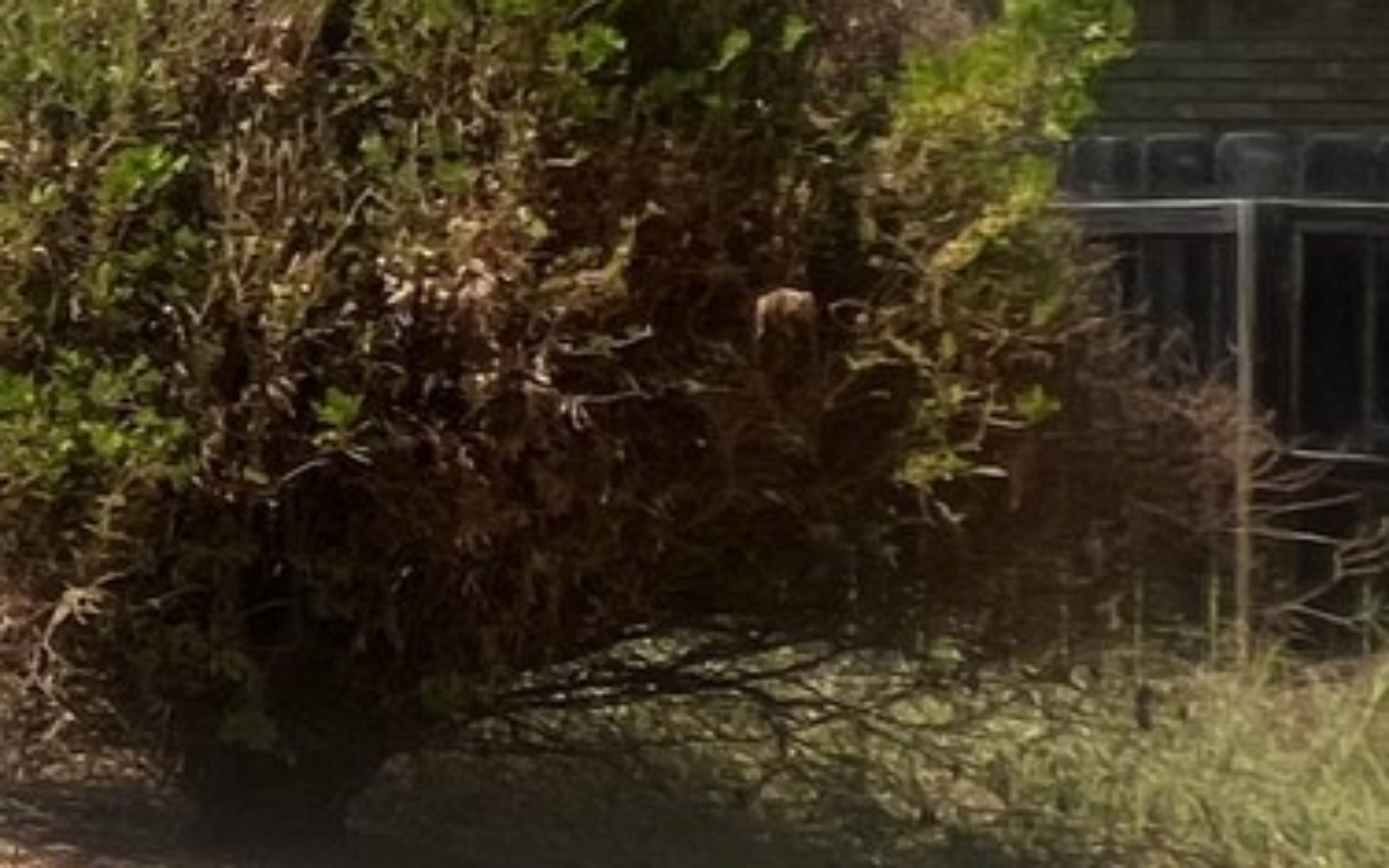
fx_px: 2839
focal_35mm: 75
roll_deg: -0.2
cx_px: -2180
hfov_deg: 14.0
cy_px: 103
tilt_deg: +0.3
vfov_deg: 17.2
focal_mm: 1.57
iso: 32
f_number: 1.8
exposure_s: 1/1429
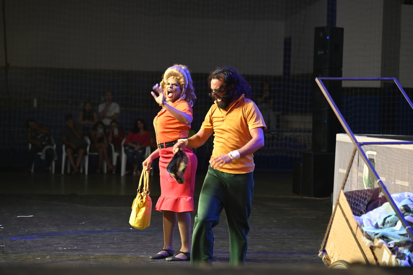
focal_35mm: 120
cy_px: 138
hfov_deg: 17.1
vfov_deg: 11.4
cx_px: 206
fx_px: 1376
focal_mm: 120
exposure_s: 1/125
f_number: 4
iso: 1600
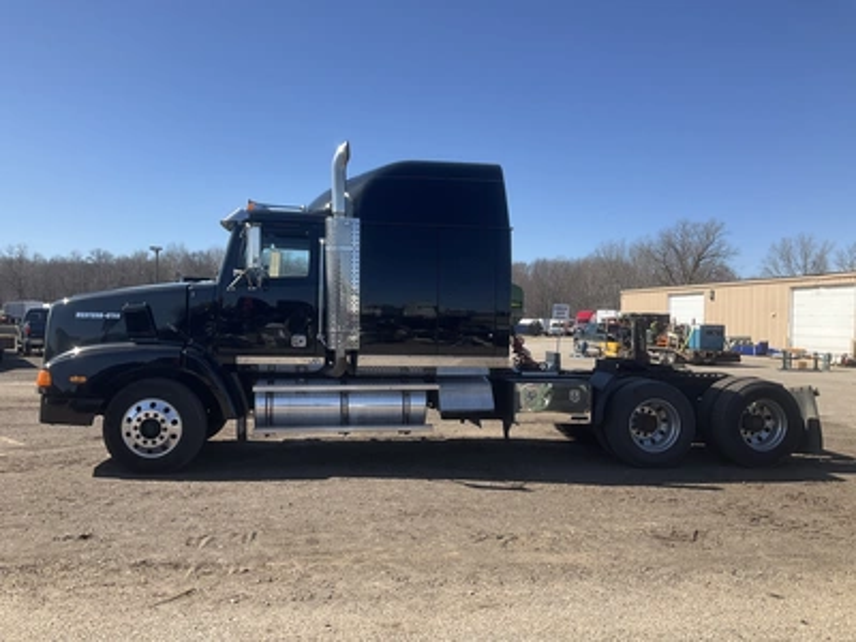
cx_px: 428
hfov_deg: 61.7
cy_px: 321
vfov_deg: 48.2
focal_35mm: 29
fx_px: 717
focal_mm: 3
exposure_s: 1/1377
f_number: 1.8
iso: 25
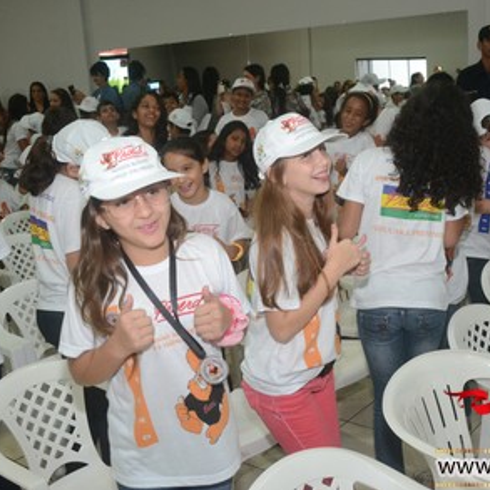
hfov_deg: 39.0
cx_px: 296
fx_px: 689
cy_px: 244
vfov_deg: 39.2
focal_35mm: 43
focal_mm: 22
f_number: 3.8
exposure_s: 1/100
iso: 1600
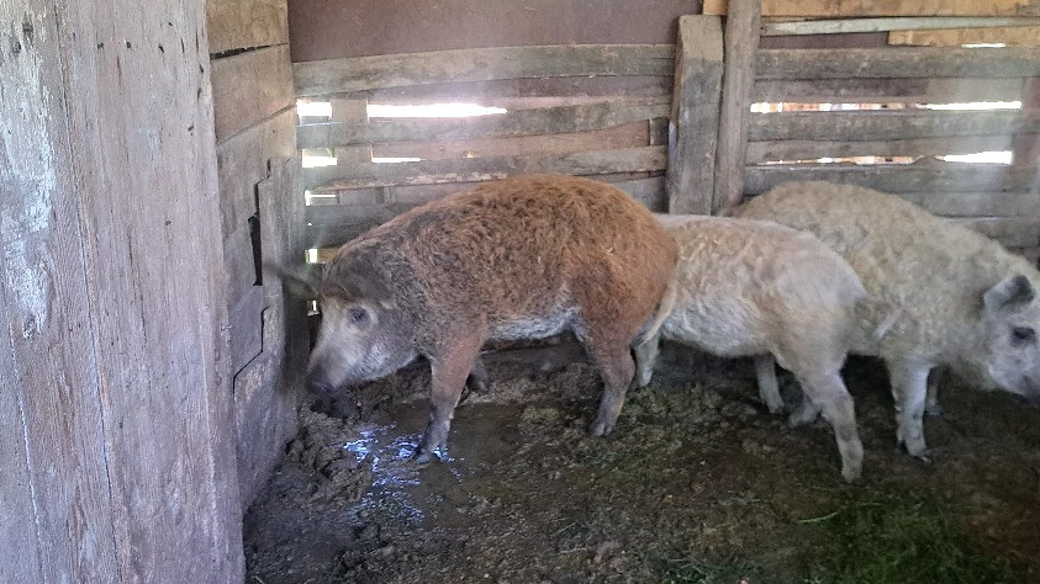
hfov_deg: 62.4
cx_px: 584
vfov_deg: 37.8
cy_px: 283
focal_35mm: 31
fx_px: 855
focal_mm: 5.23
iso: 250
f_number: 1.8
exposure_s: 1/50
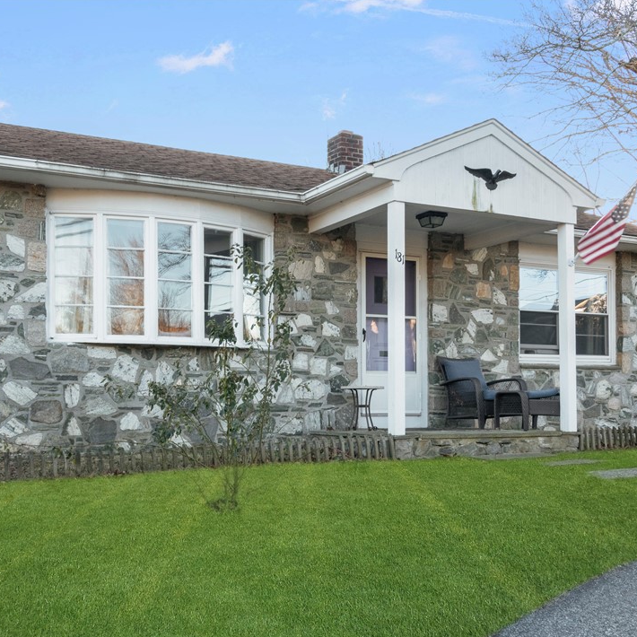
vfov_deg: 42.8
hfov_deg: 42.6
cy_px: 322
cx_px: 248
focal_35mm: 39
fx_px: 812
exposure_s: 1/40
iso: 400
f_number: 14
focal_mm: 20
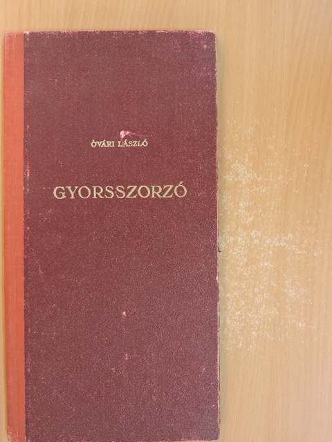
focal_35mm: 50
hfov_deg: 29.1
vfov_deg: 38.2
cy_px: 221
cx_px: 166
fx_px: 639
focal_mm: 9
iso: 400
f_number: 4
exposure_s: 1/10
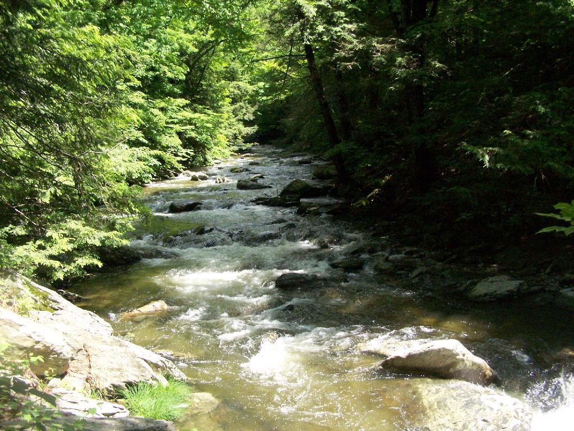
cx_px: 287
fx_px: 630
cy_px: 216
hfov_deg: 49.0
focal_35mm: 38
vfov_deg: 37.7
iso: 400
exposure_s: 1/800
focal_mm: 6.3
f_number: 4
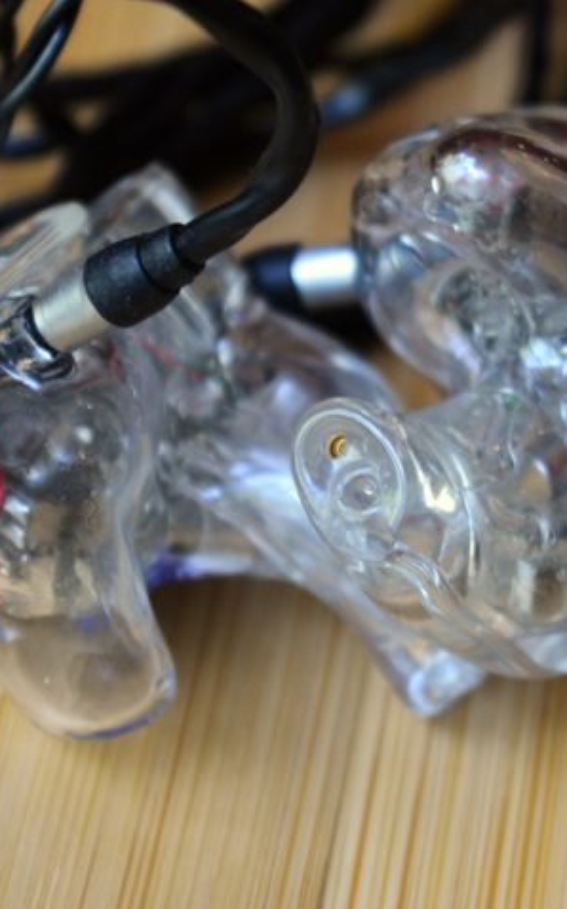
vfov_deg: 16.5
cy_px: 454
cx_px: 301
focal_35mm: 127
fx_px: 3140
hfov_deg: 10.3
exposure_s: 1/20
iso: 400
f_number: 5.6
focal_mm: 55
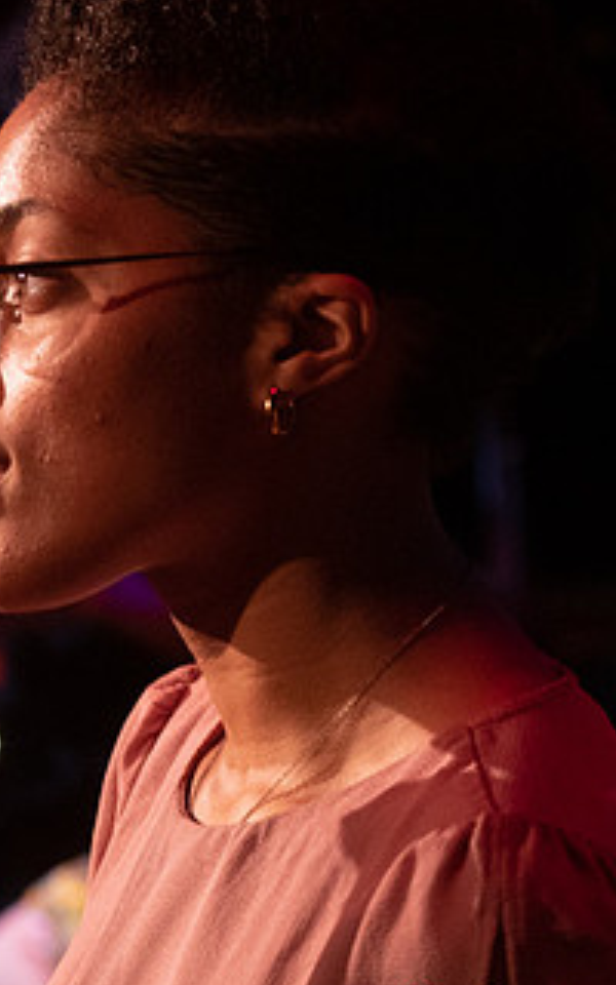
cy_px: 488
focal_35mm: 194
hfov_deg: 6.7
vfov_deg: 10.8
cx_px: 31
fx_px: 5211
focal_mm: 70
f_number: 4
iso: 3200
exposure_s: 1/200
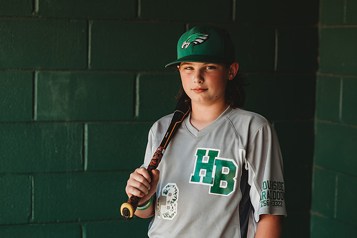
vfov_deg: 16.1
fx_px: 843
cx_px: 178
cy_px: 119
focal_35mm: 85
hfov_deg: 23.9
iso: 200
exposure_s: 1/400
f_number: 2.8
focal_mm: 85
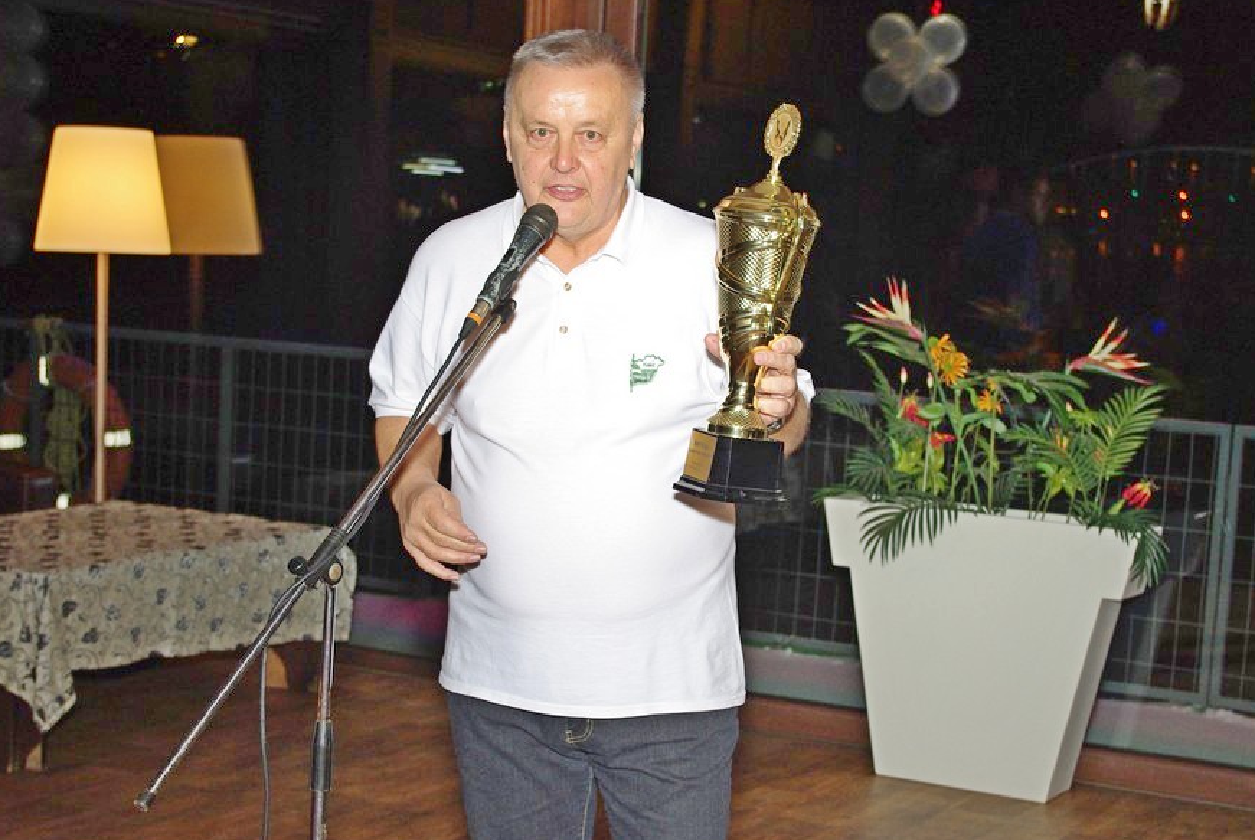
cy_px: 453
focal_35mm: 67
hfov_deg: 30.0
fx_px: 2338
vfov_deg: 20.4
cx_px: 674
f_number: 4.5
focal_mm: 37.5
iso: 400
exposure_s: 1/60
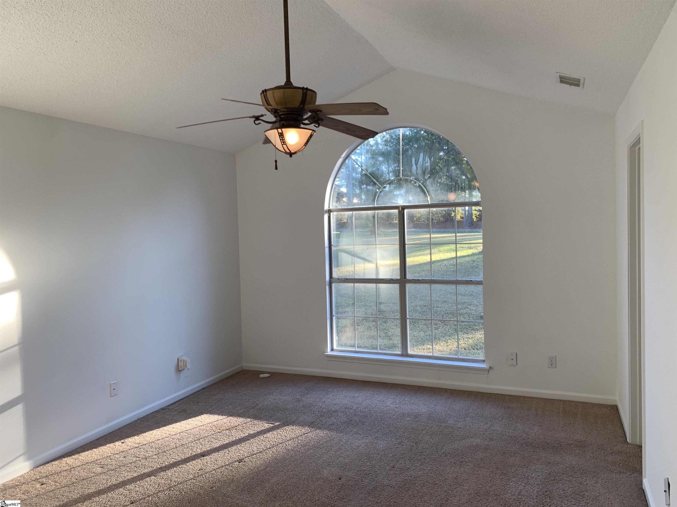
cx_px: 338
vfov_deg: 53.1
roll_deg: +2.5
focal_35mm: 26
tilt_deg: -2.1
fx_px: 508
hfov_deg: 67.3
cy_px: 254
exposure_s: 1/120
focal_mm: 4.25
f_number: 1.8
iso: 40
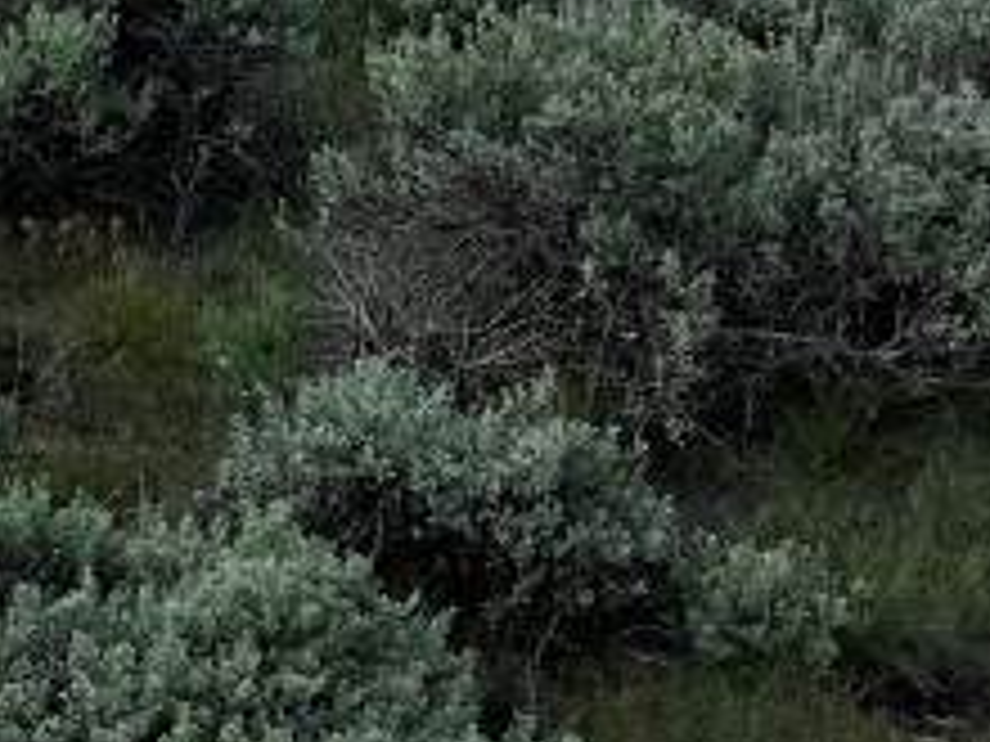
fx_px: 3461
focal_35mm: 121
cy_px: -953
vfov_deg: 10.7
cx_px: -234
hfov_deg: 15.6
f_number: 1.5
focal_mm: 5.7
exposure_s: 1/5076
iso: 50
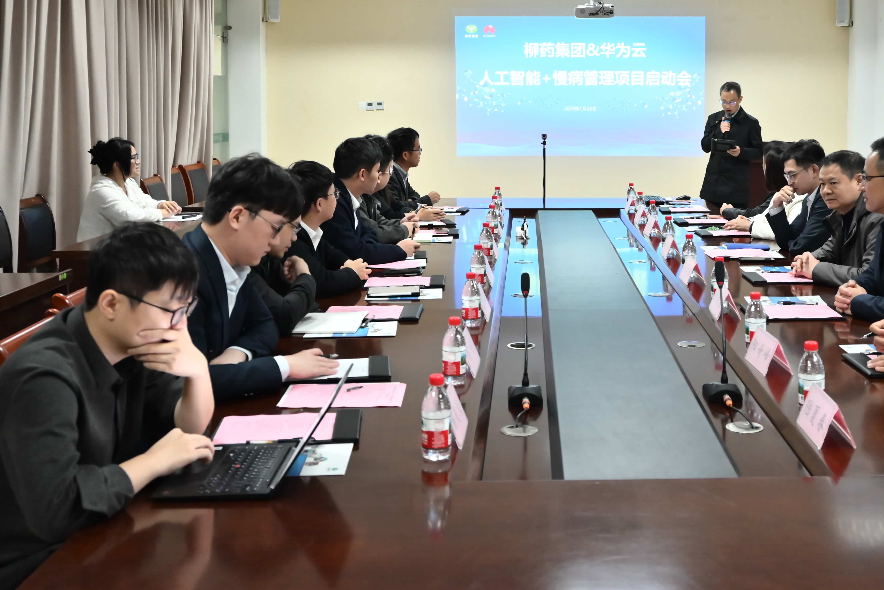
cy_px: 165
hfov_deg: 42.4
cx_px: 586
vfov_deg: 29.1
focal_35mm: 46
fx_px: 1124
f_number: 5
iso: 2500
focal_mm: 30.5
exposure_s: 1/60
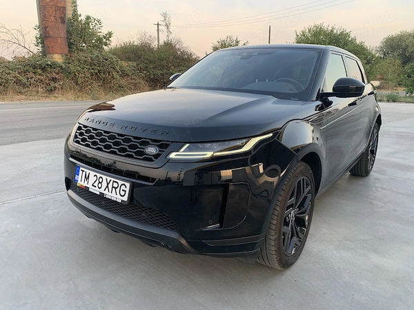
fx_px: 311
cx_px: 207
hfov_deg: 67.3
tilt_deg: -12.9
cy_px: 155
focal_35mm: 26
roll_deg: +0.1
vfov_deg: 53.1
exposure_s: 1/121
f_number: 1.8
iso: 80
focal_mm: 4.25
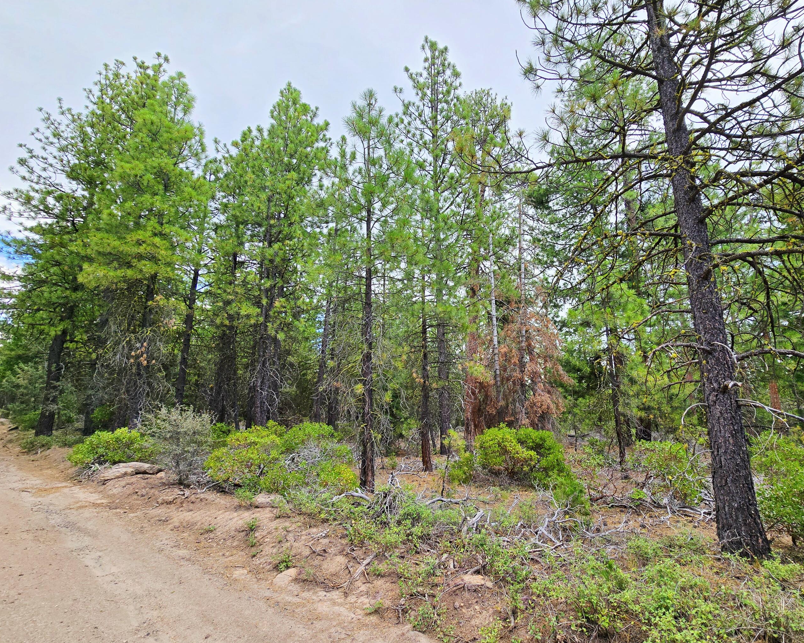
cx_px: 469
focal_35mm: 15
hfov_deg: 95.9
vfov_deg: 84.0
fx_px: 357
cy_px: 323
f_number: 2.2
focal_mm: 2.2
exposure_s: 1/833
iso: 50
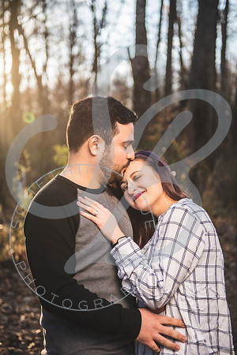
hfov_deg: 24.6
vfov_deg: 36.2
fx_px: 543
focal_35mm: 55
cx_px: 118
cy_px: 178
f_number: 2.8
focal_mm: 55
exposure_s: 1/320
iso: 100
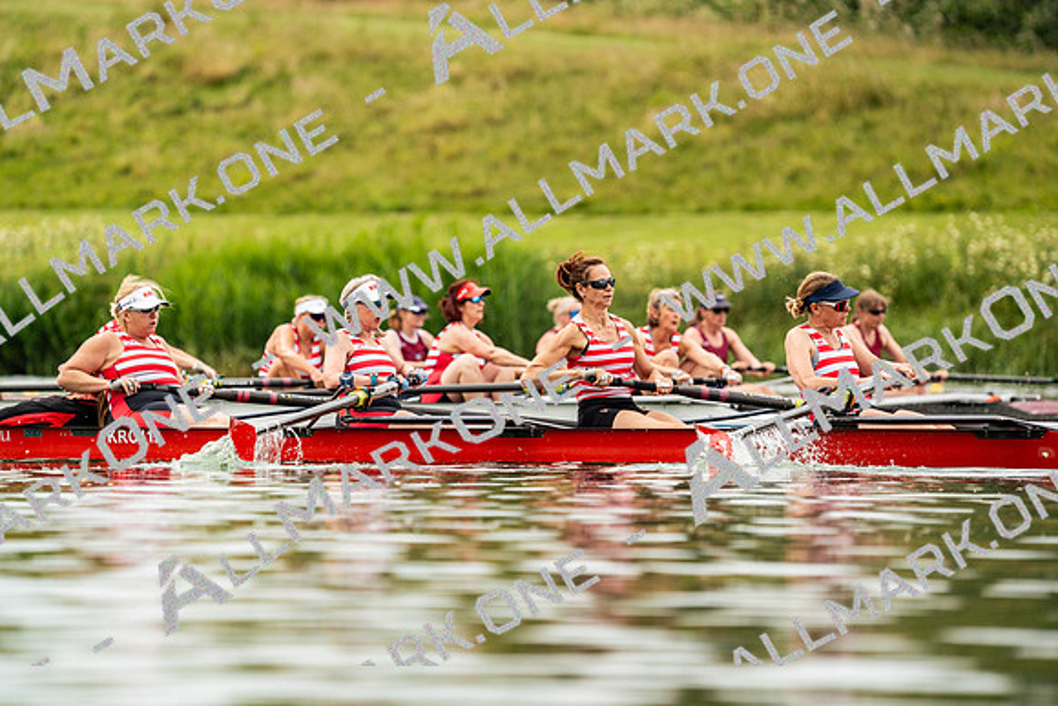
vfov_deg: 3.0
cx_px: 529
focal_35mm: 463
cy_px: 353
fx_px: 13610
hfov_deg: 4.5
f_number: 6.3
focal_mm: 463
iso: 500
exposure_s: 1/2000
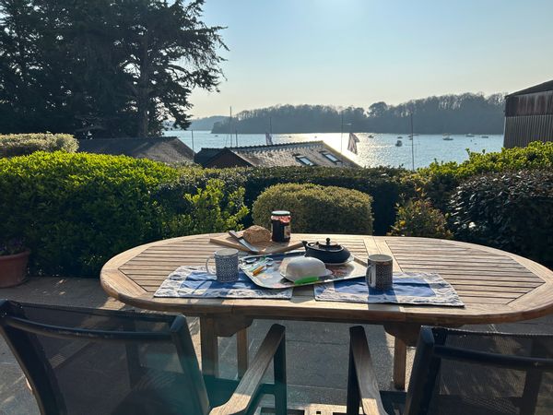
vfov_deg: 53.1
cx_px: 276
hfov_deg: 67.3
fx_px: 415
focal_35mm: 26
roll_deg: +1.0
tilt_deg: -11.1
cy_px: 208
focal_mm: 5.7
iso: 50
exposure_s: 1/6211
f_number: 1.5
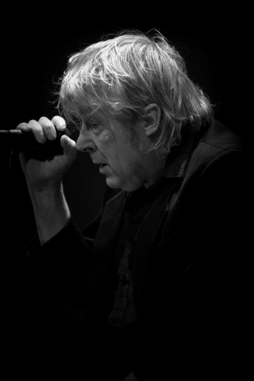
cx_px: 127
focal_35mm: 262
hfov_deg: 5.2
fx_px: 2782
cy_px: 190
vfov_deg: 7.9
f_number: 2.8
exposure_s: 1/160
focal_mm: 175
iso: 3200
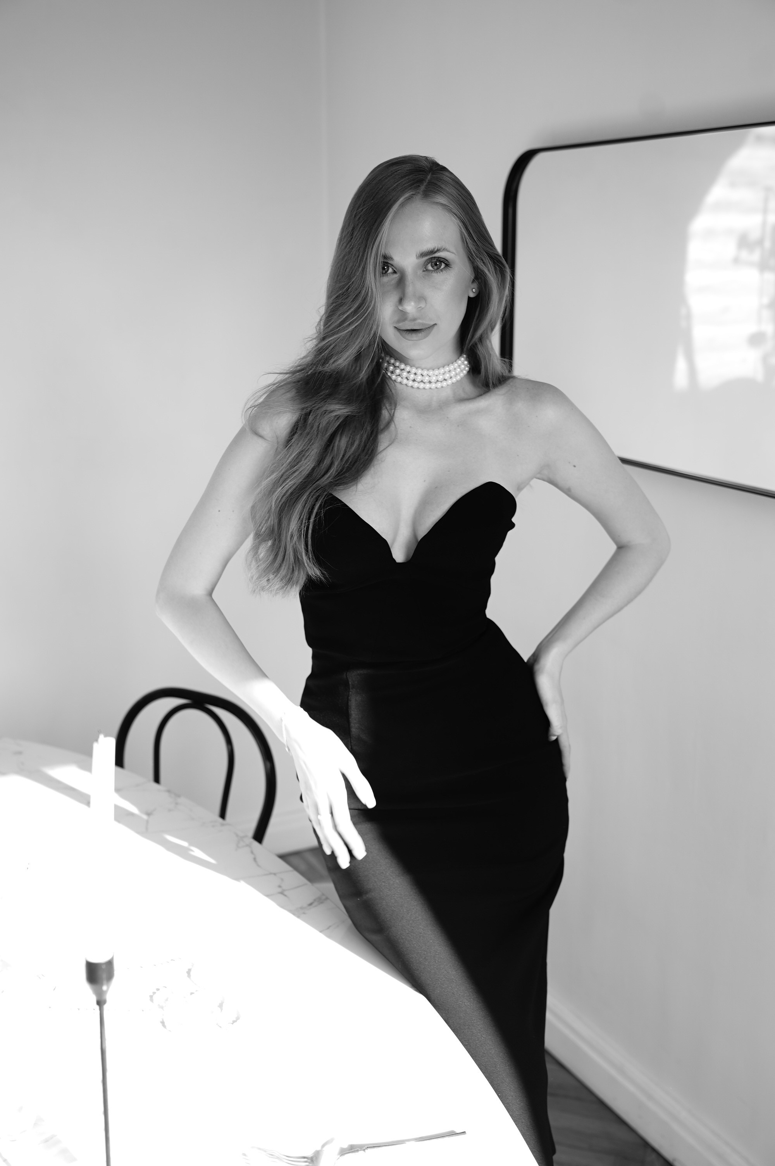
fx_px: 1262
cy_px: 583
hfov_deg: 34.1
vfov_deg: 49.6
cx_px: 388
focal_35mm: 39
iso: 80
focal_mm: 39
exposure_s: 1/100
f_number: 3.5
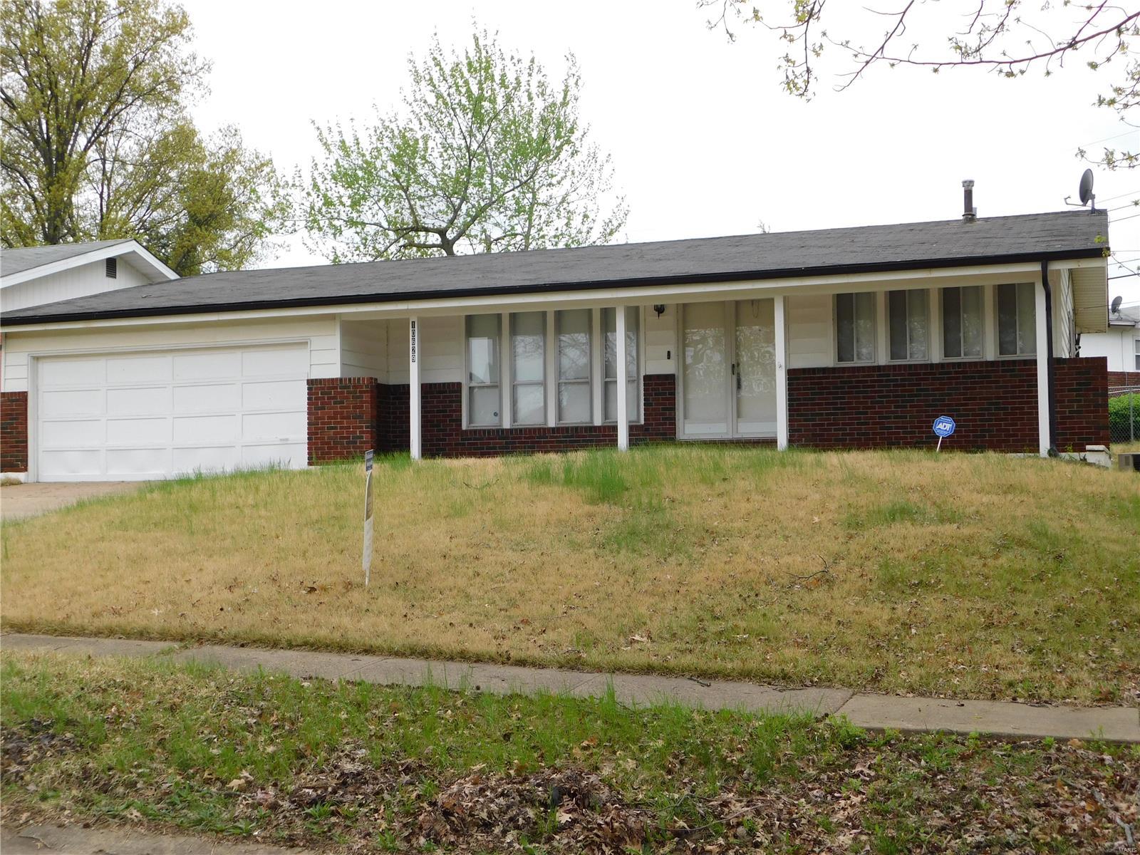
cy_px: 428
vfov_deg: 32.2
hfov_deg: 42.1
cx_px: 570
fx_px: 1482
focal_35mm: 45
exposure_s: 1/125
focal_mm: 8
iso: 125
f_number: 3.7
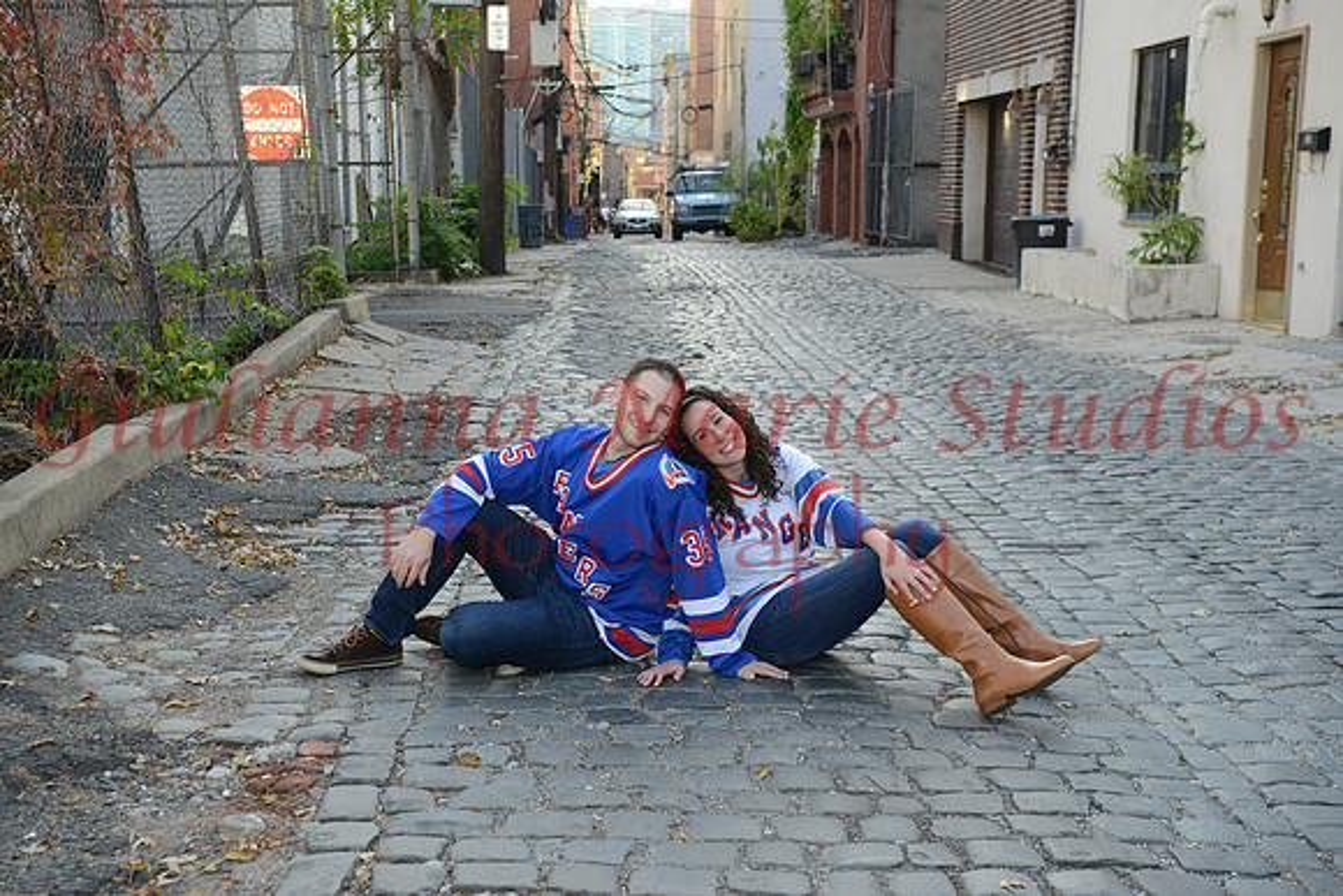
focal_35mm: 55
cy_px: 448
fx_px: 2052
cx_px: 672
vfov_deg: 24.6
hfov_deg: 36.2
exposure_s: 1/200
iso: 800
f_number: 8
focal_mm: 55
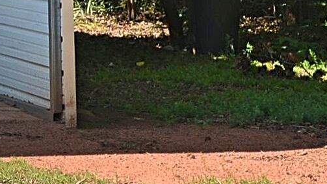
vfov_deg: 6.8
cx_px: -332
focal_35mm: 169
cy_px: -235
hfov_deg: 11.4
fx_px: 1465
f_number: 7.1
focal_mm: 22
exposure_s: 1/200
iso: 200
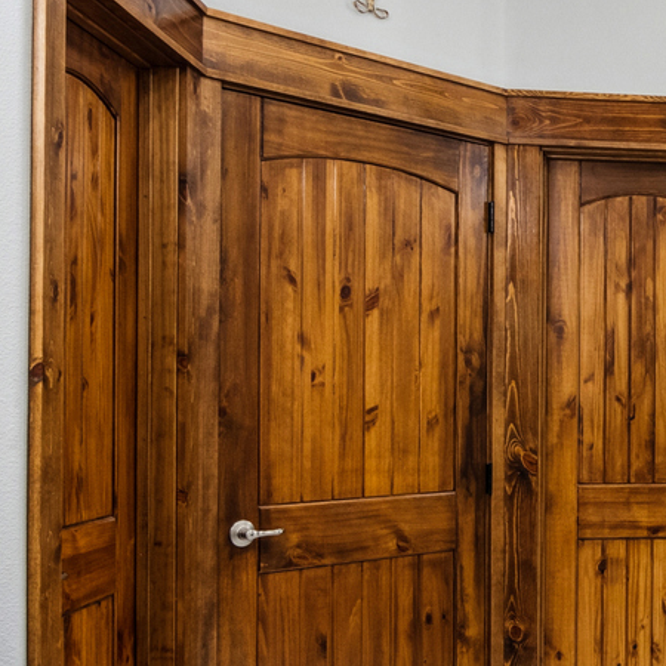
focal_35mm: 51
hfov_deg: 28.9
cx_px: 811
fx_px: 1100
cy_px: 379
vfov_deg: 33.6
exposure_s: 1/50
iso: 640
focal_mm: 11
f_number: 7.1
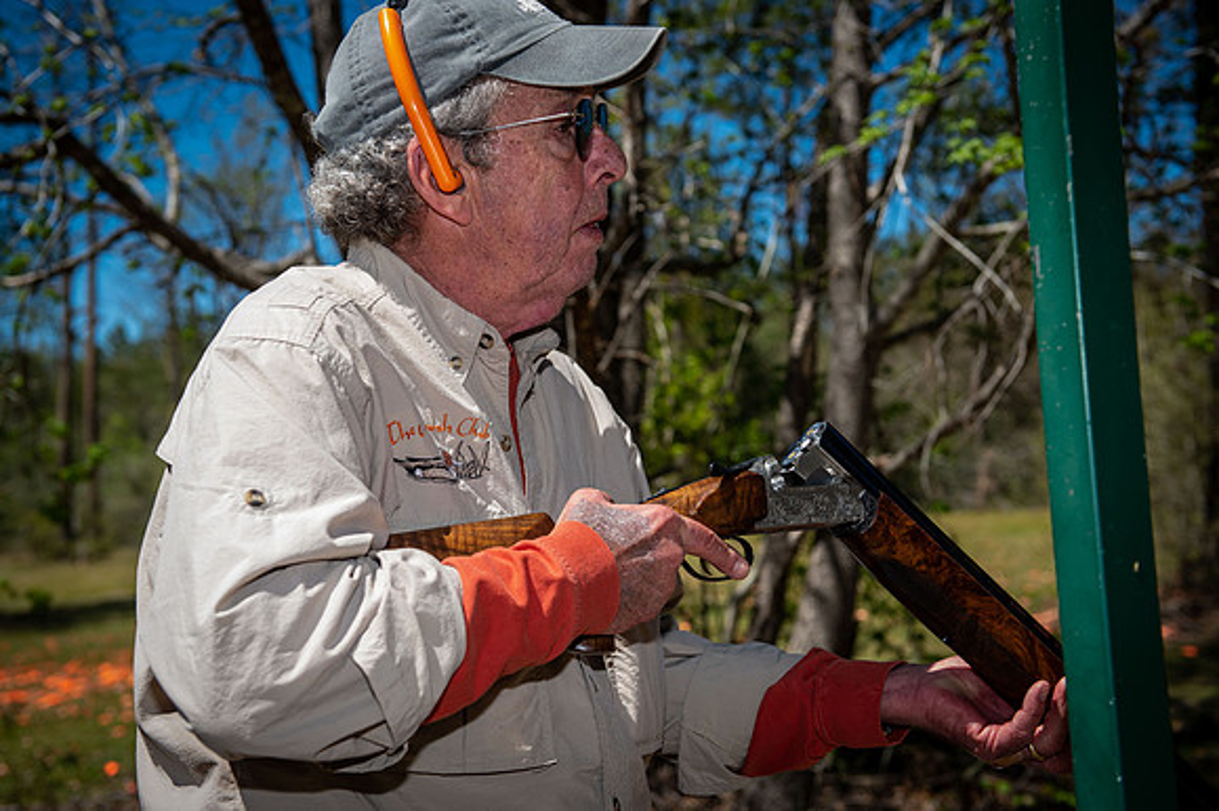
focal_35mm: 55
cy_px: 406
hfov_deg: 36.3
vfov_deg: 24.6
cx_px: 610
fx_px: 1861
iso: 50
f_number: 5.6
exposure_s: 1/250
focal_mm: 55
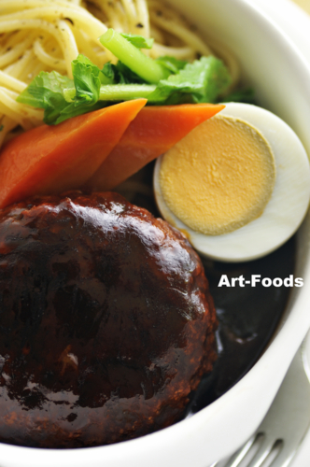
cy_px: 234
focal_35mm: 135
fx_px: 1748
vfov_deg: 15.2
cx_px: 155
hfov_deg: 10.1
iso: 200
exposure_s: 1/60
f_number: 4
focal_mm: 90
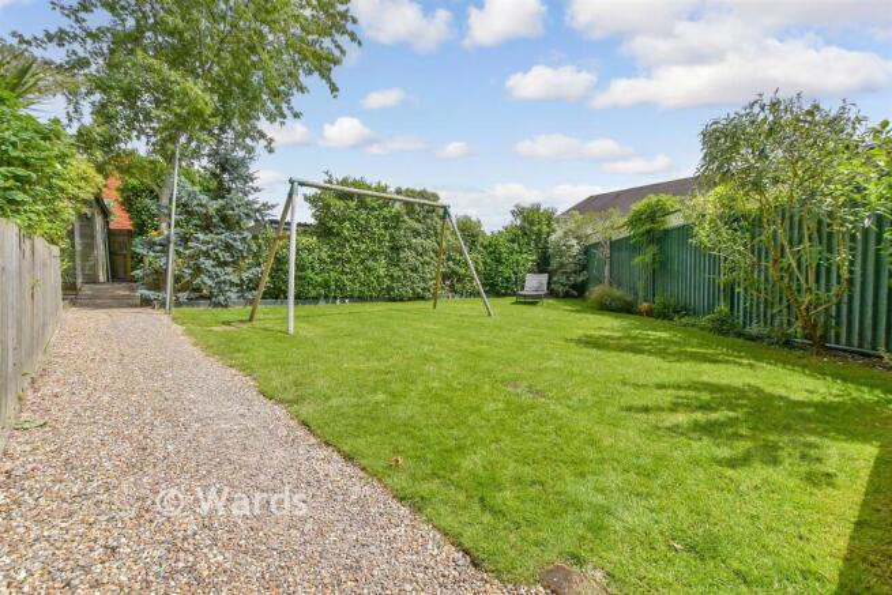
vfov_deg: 77.4
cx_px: 446
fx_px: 372
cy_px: 298
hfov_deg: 100.4
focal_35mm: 15
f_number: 8
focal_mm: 10
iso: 160
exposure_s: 1/400
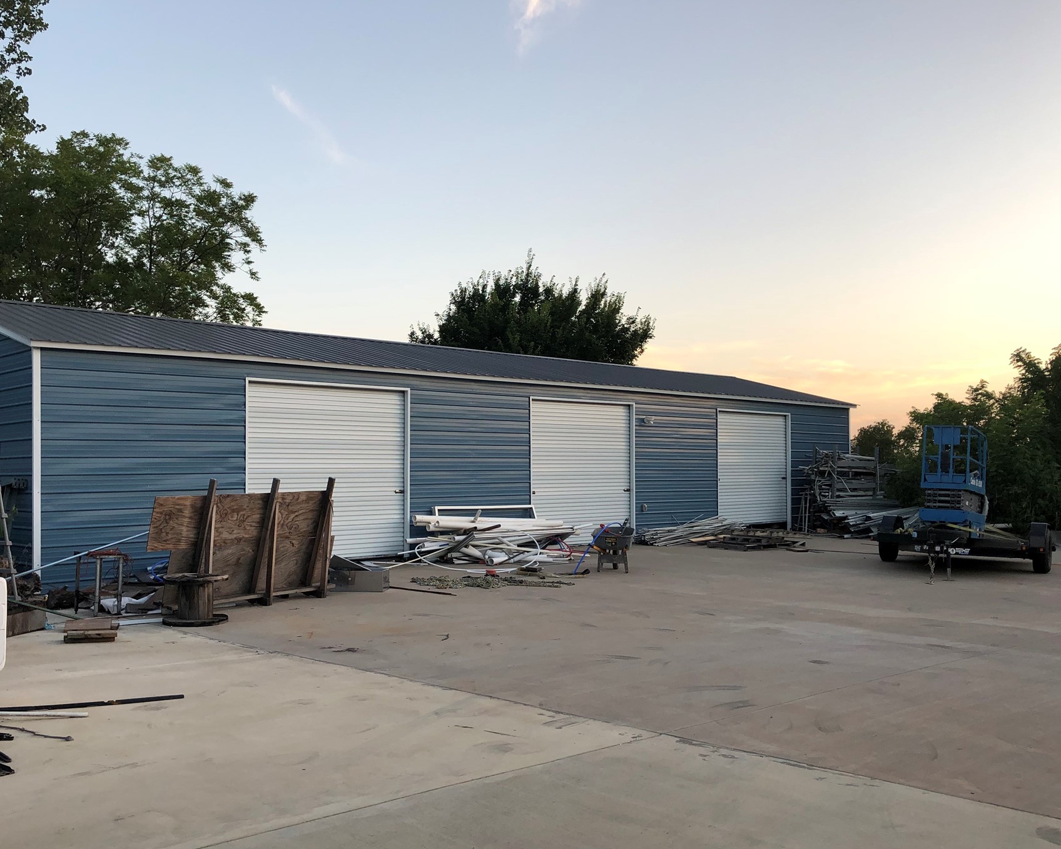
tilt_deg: -0.3
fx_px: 1036
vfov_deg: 44.5
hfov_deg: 54.1
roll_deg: +0.7
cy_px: 464
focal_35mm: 33
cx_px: 470
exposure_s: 1/120
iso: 25
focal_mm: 3.99
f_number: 1.8
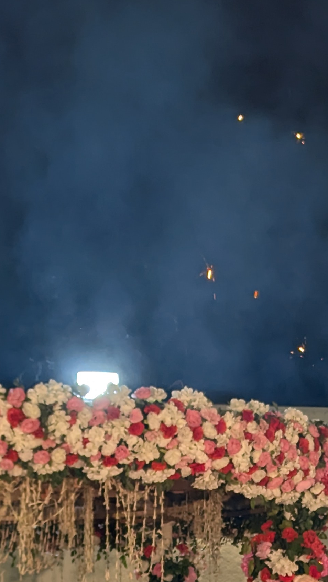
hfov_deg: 9.5
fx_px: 1948
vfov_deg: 16.6
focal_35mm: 126
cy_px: 611
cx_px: 345
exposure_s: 1/99.9
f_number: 1.85
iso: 48
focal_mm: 6.81
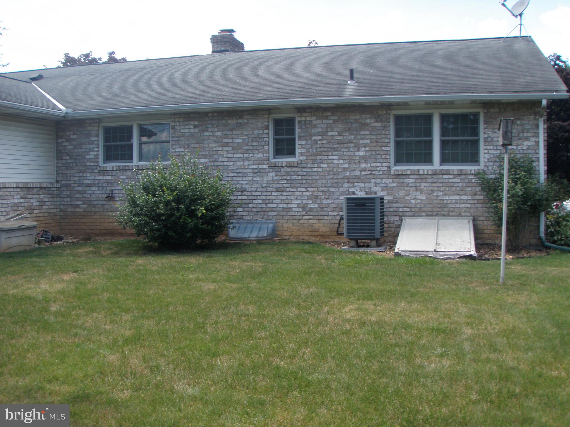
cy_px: 214
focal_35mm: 38
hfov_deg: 49.0
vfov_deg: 37.7
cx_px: 285
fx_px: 626
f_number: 3.5
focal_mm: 6.7
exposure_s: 1/250
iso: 80
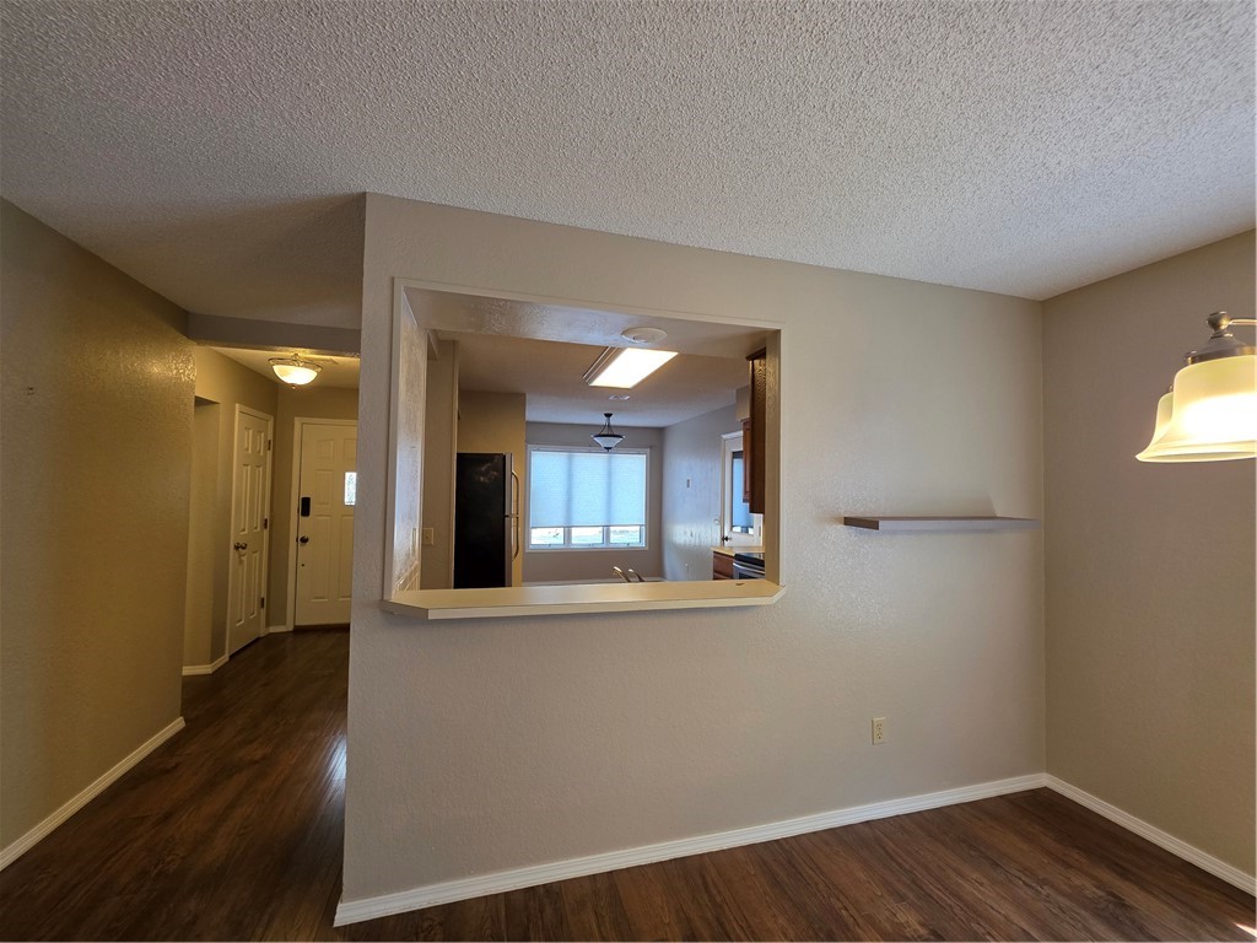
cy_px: 472
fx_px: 472
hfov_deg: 106.2
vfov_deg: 89.9
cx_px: 628
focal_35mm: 13
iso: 160
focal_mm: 2.2
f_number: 1.9
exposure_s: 1/120
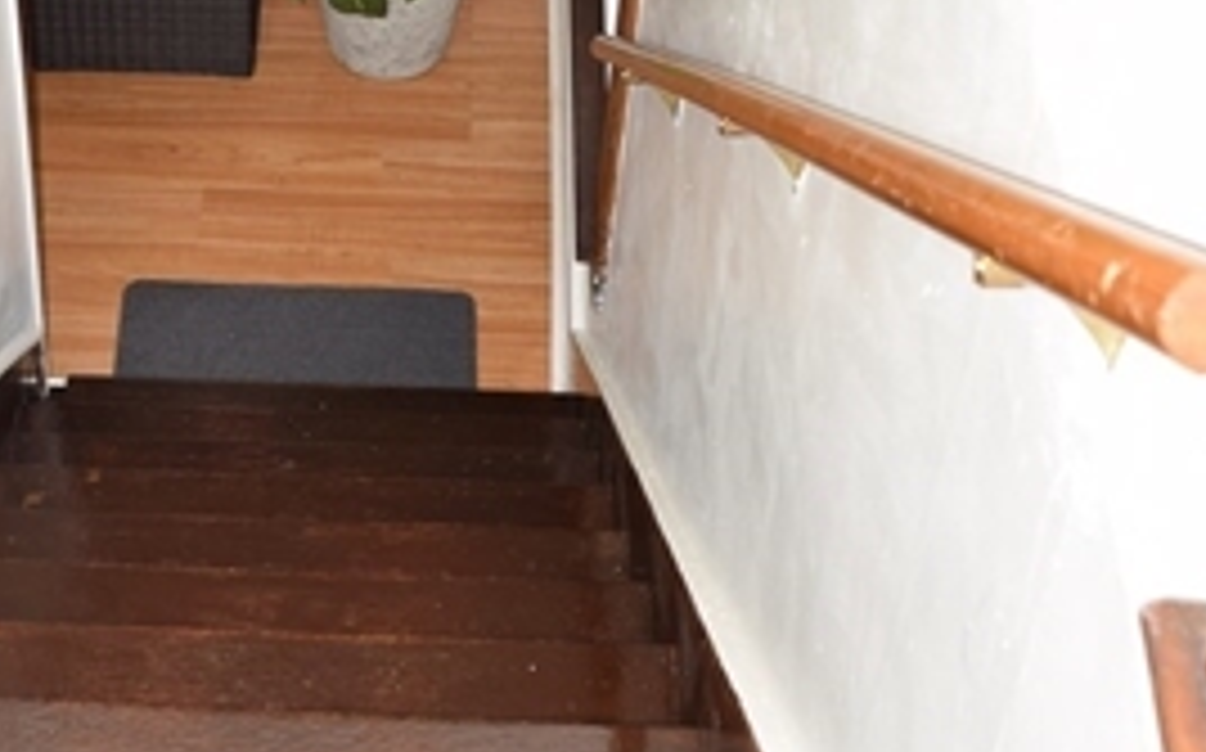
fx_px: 2594
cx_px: 90
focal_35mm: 79
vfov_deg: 16.2
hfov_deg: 25.3
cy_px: 59
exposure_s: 1/125
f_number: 6.3
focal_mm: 18
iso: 200
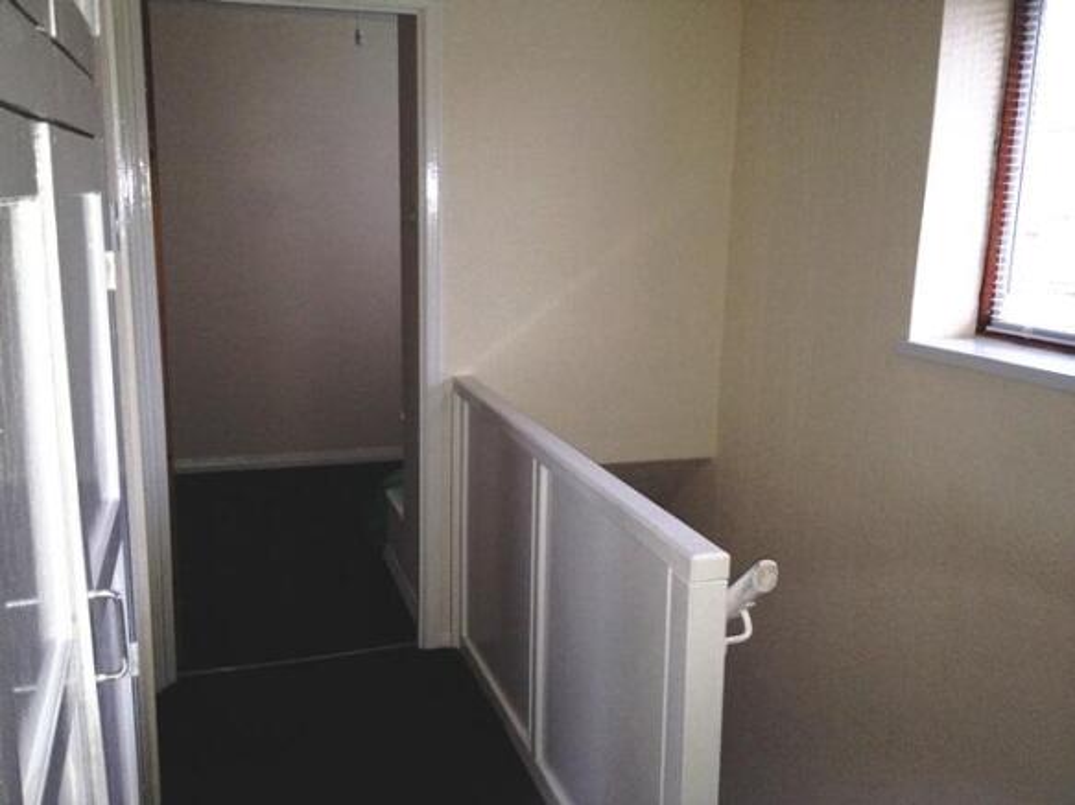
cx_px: 538
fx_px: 1087
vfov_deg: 40.7
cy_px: 402
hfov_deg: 52.6
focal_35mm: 35
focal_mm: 4.28
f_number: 2.4
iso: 200
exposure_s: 1/16
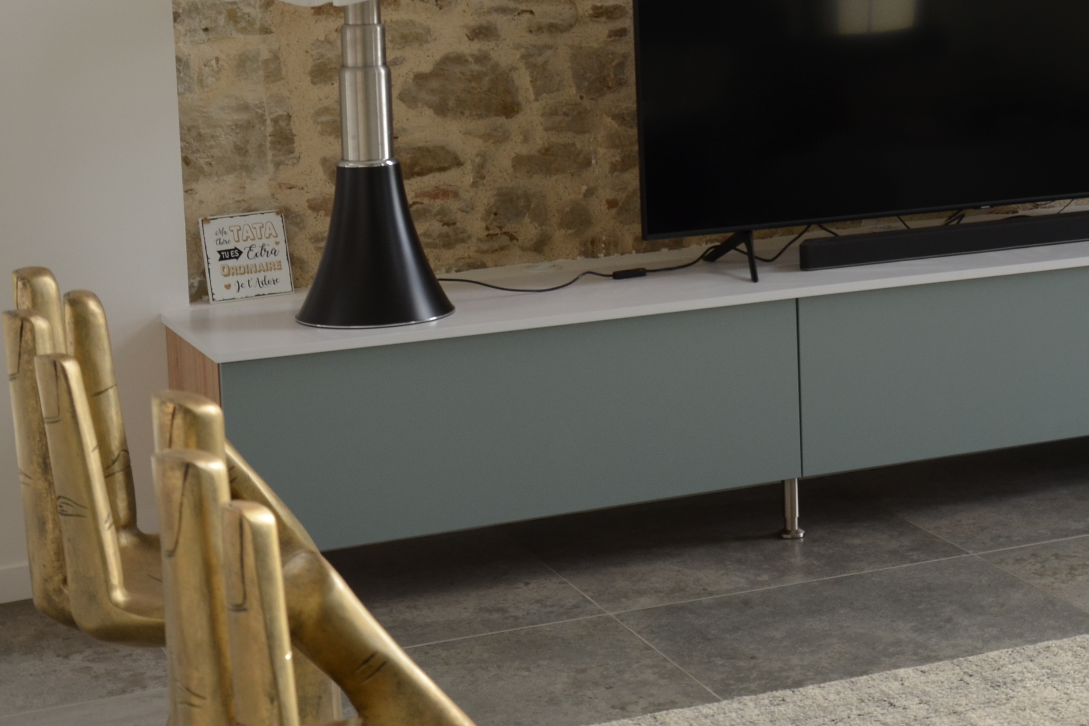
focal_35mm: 81
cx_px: 804
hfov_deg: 24.8
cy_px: 133
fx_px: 2450
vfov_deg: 16.7
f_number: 5.6
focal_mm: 28
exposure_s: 1/125
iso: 280
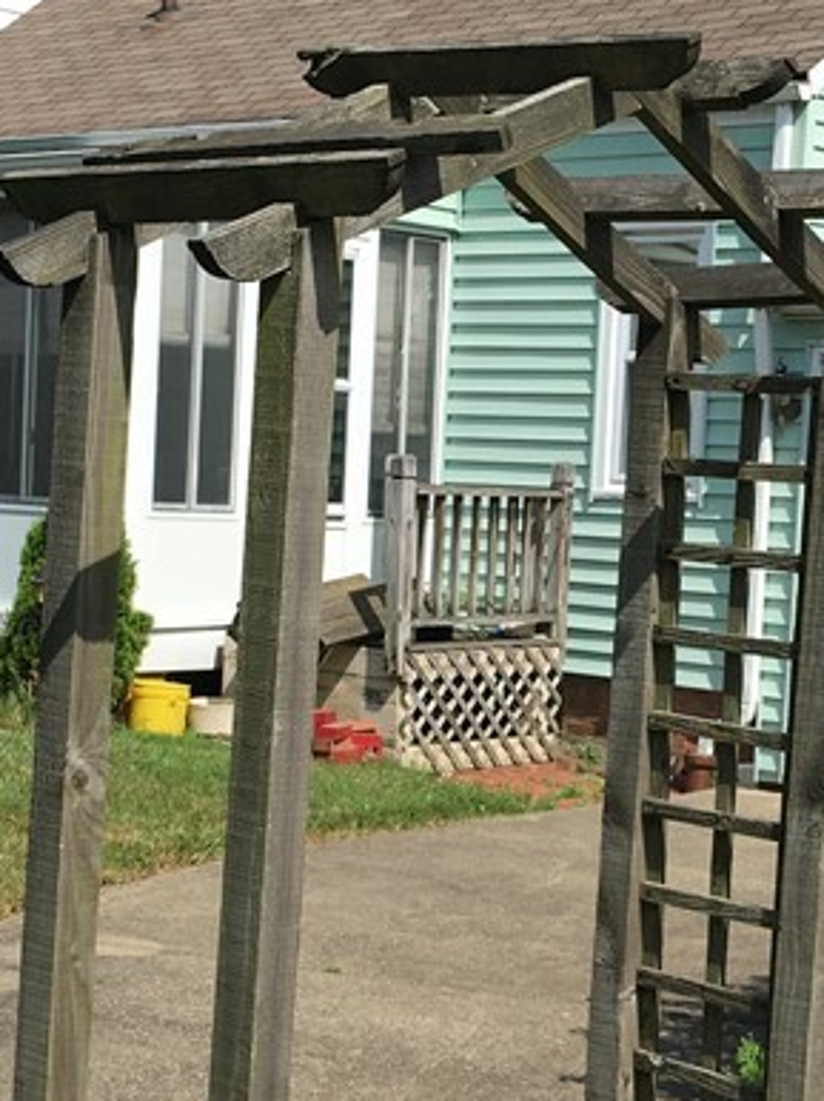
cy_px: 628
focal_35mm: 77
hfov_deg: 19.1
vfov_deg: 25.3
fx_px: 2447
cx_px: 459
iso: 25
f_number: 2.2
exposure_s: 1/1538
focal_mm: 4.15
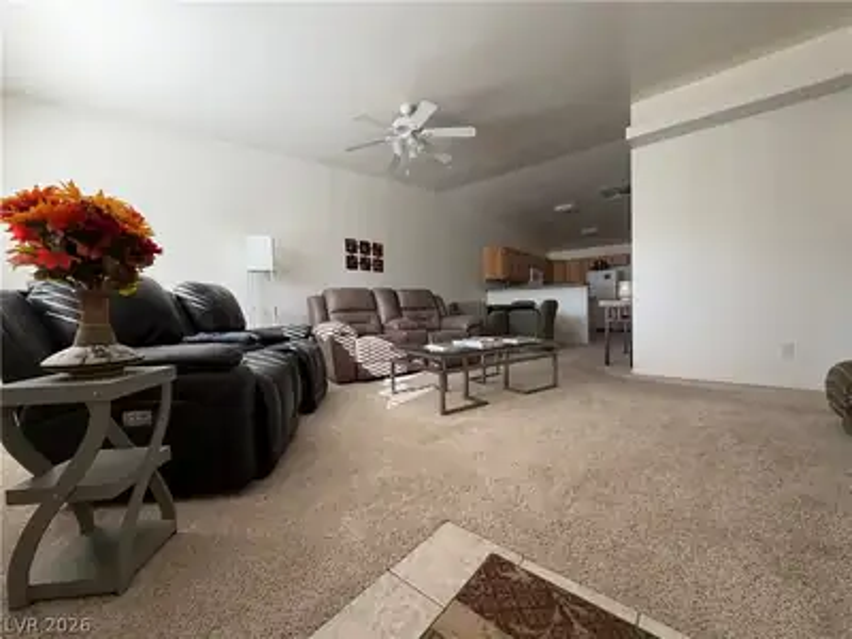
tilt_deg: -0.9
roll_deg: +1.6
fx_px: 345
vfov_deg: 85.7
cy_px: 320
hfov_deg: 102.1
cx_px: 426
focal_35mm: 14
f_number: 2.2
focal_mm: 2.22
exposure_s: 1/121
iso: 100
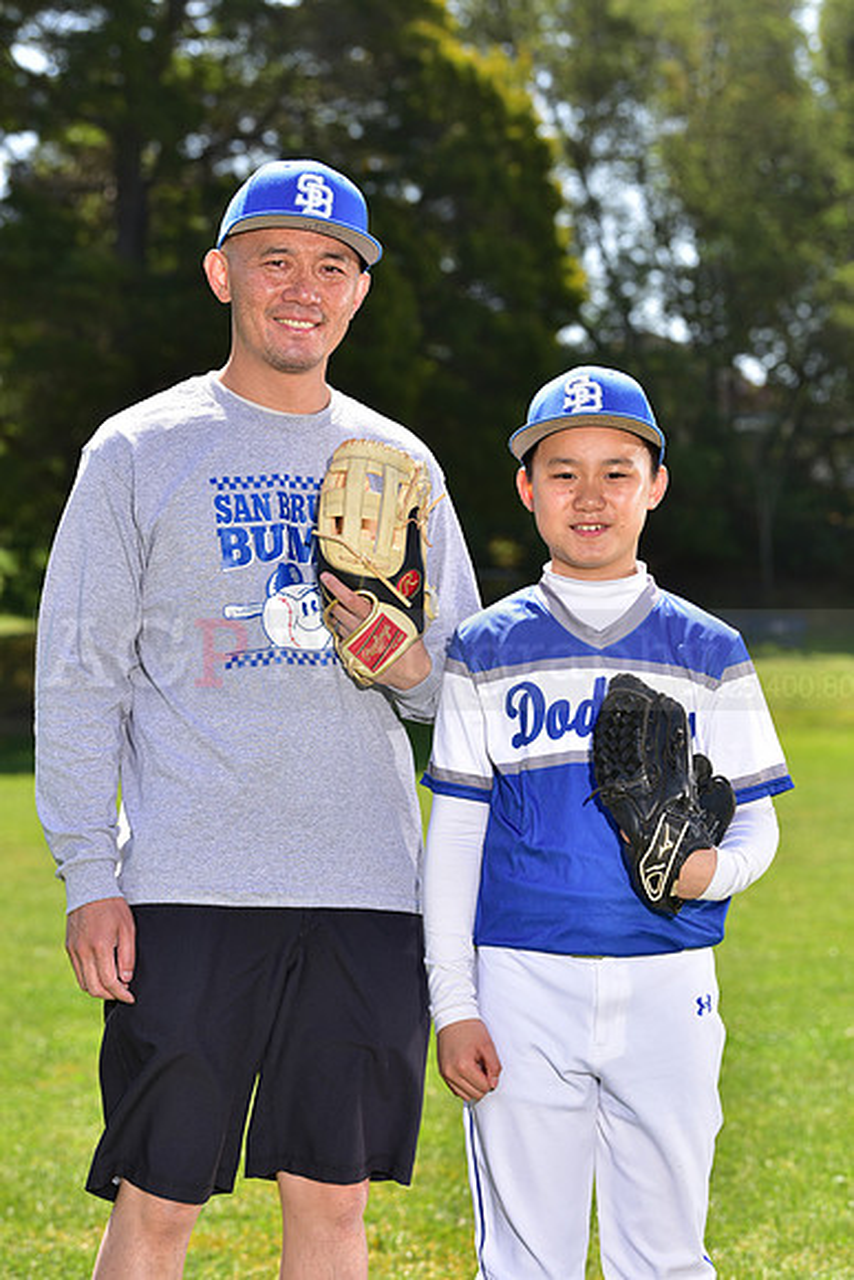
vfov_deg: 20.0
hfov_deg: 13.4
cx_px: 427
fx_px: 3627
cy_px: 640
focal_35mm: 102
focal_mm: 102
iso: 80
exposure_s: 1/200
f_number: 5.6
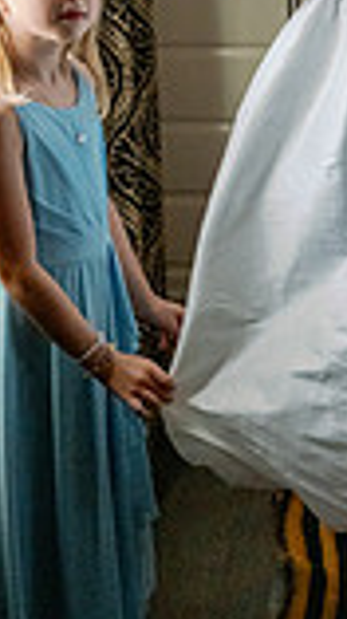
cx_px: 390
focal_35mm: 72
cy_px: 35
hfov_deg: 16.2
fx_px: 1181
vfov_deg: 28.0
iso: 3200
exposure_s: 1/1600
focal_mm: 24
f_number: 2.8
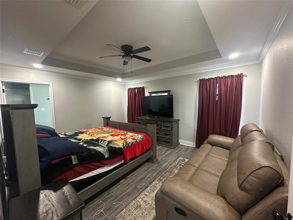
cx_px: 146
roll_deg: +1.5
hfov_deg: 102.1
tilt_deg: -3.2
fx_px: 119
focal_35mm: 14
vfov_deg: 85.7
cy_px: 110
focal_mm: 2.22
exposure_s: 1/60
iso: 500
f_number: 2.2
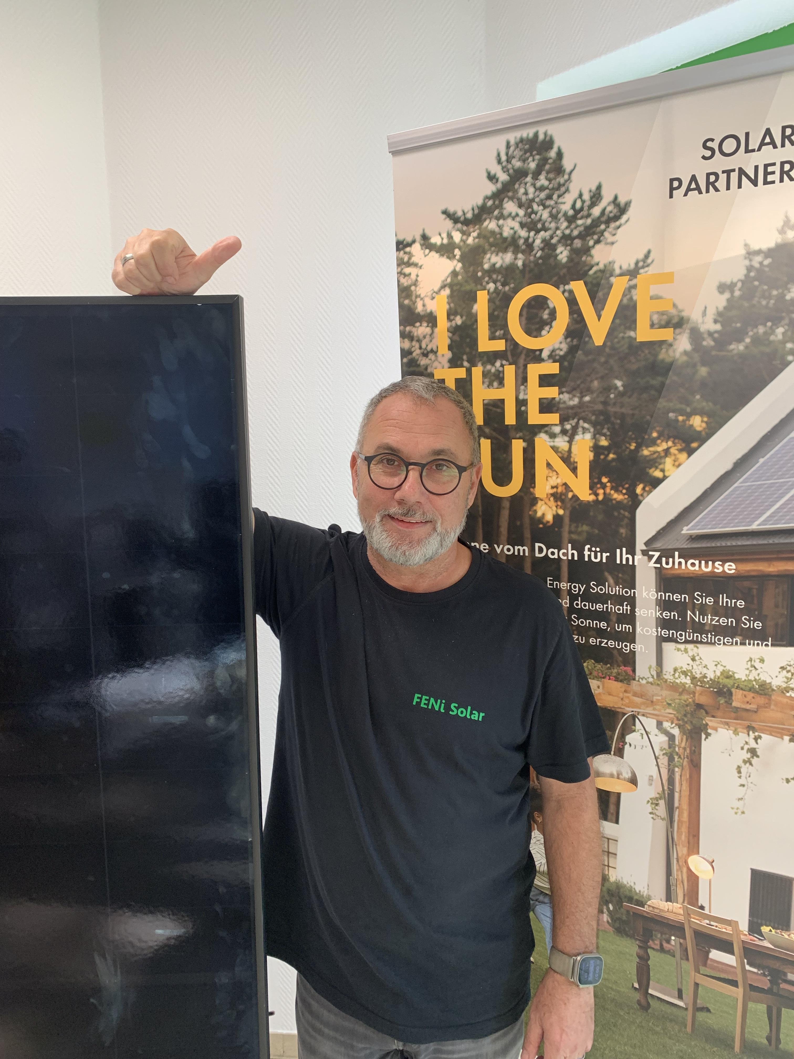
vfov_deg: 67.3
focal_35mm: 26
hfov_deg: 53.1
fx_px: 795
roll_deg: +0.5
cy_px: 530
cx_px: 397
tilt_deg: -7.8
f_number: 1.8
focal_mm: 4.25
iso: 64
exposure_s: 1/121
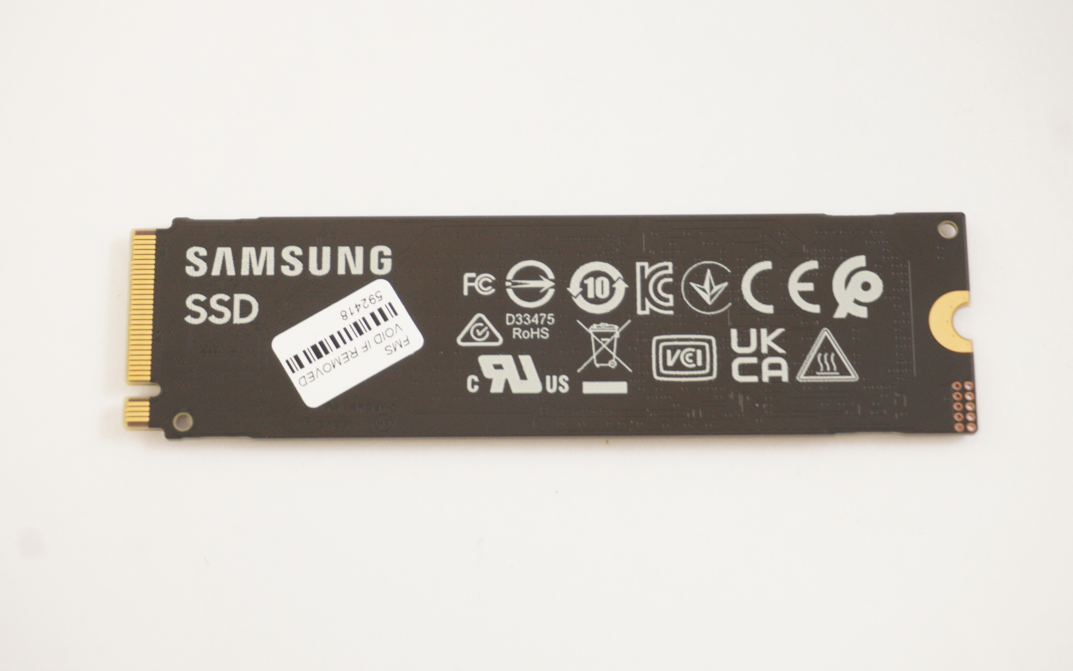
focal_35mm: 75
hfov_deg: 27.5
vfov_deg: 17.4
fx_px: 2193
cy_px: 326
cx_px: 529
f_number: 5.6
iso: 1000
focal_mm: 46
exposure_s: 1/30
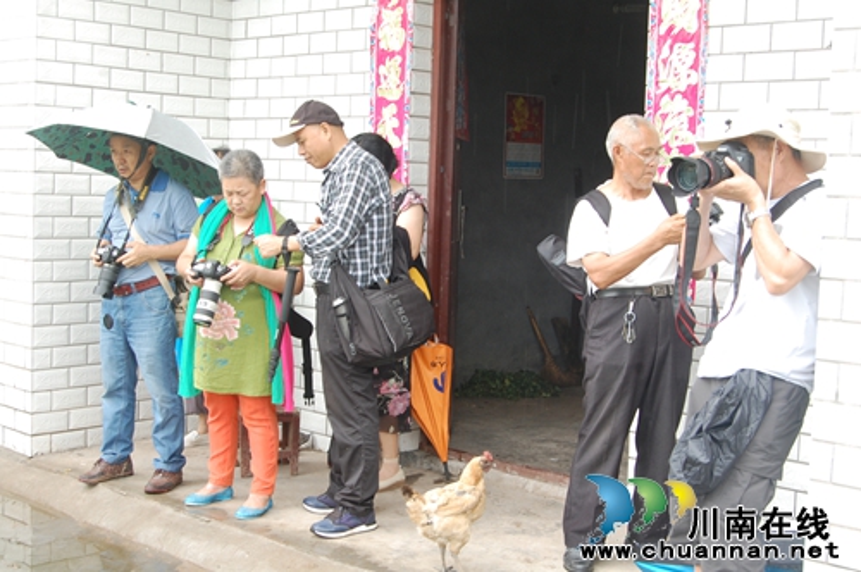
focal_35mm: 51
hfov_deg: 38.9
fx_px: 1218
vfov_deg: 26.4
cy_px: 286
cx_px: 430
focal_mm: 34
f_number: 8
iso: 400
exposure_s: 1/60
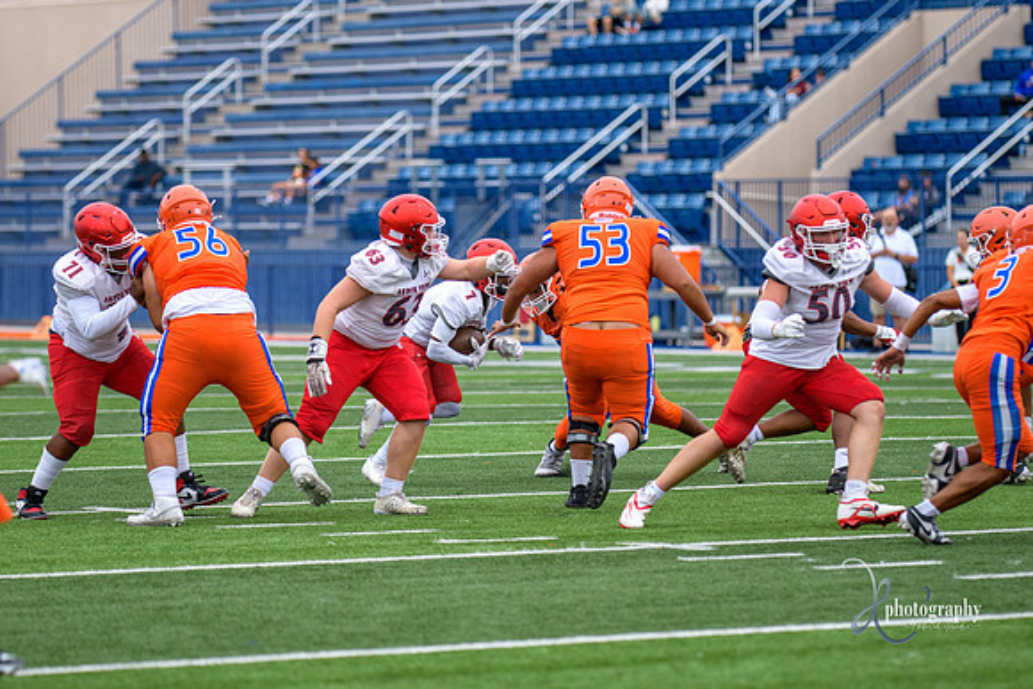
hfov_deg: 9.5
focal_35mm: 217
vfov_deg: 6.3
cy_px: 328
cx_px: 491
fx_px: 6226
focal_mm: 170
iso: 320
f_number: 2.8
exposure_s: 1/800
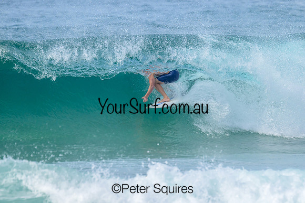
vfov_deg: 1.7
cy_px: 93
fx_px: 6671
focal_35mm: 787
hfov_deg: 2.6
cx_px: 200
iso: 800
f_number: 11
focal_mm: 600
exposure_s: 1/2000
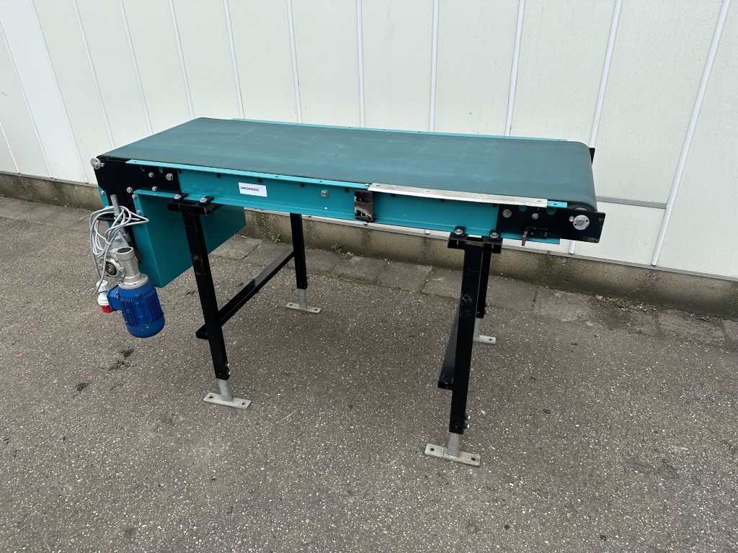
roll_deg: +2.5
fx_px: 512
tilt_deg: -29.5
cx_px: 369
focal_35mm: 24
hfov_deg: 71.6
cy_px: 276
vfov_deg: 56.8
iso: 80
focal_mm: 6.86
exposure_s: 1/2028
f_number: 1.78
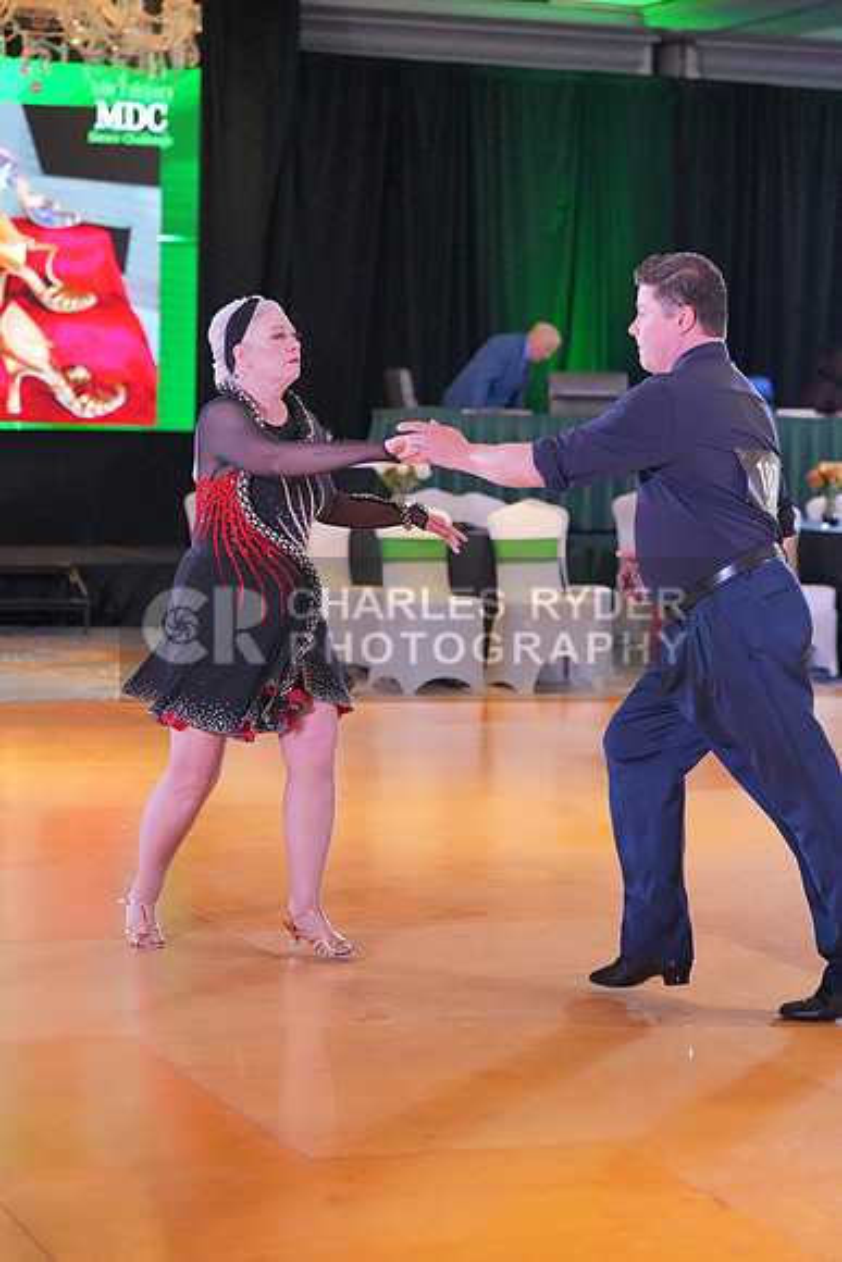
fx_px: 3015
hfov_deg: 15.9
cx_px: 421
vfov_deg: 23.6
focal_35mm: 86
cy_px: 631
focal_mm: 86
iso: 8000
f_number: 3.5
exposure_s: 1/500
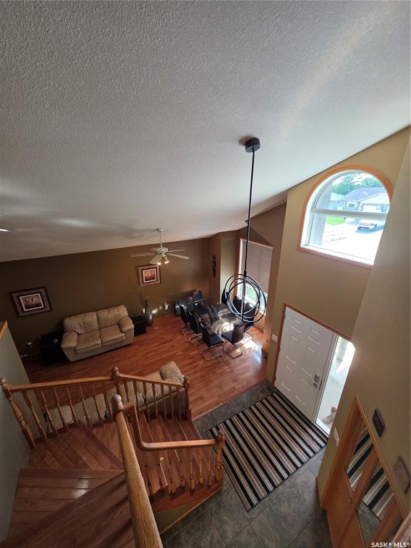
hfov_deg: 89.9
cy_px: 274
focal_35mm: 13
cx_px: 206
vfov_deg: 106.2
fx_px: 206
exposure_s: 1/120
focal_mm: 2.2
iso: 200
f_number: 1.9
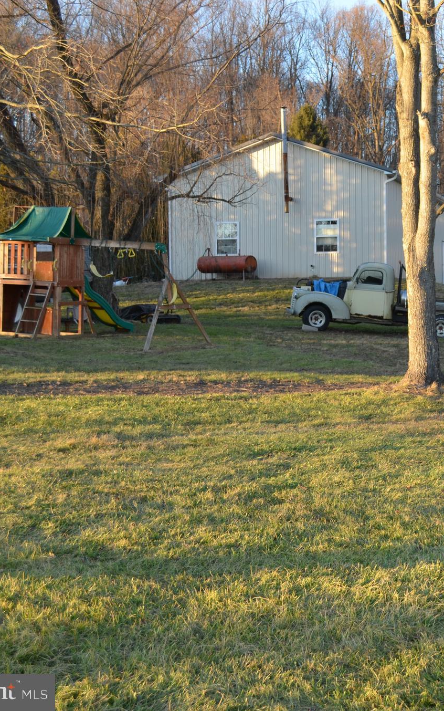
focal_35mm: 60
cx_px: 477
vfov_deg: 34.0
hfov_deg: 20.7
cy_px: 356
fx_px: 1162
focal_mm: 26
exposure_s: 1/125
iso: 250
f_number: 5.6
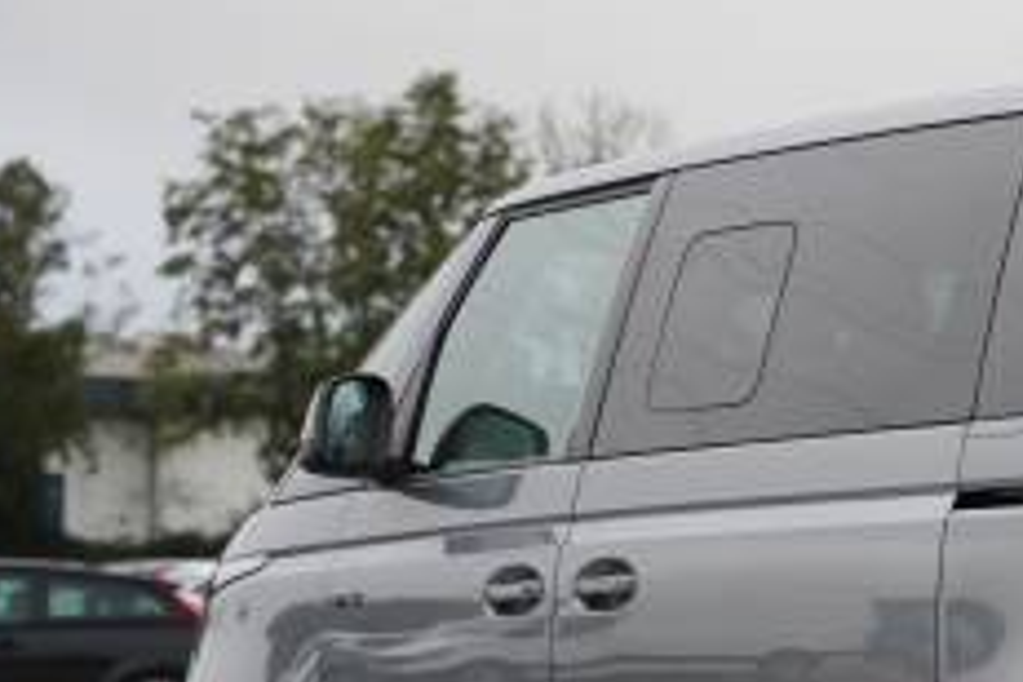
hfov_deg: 11.8
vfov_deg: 8.1
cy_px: 567
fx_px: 4818
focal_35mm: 170
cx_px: 1360
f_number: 4
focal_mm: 61.2
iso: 320
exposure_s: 1/160
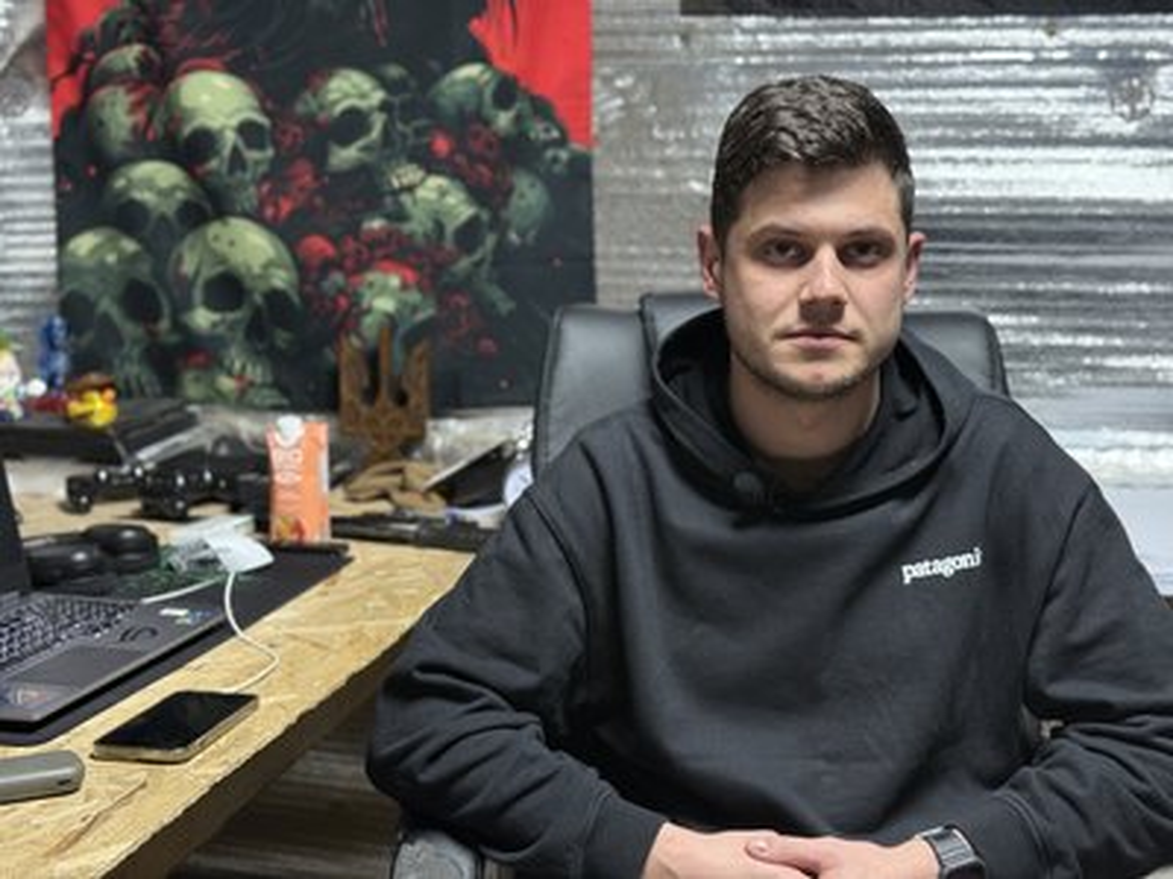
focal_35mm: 48
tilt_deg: -9.1
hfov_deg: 39.7
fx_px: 1627
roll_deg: -0.4
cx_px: 586
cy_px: 440
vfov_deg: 30.3
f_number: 1.78
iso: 250
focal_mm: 6.76
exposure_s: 1/59
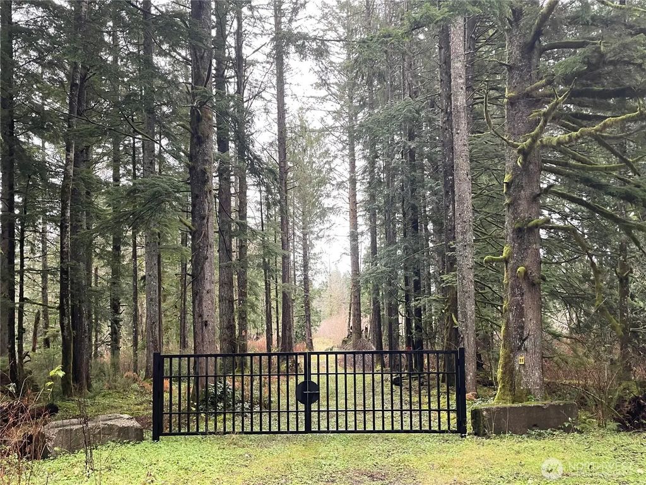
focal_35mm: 26
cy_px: 242
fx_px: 485
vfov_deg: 53.1
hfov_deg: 67.3
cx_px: 323
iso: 125
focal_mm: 4.2
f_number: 1.6
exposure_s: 1/94
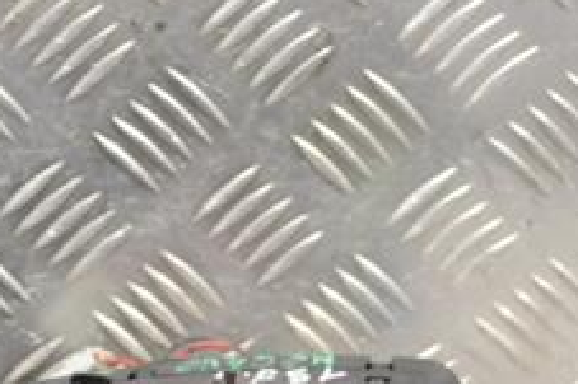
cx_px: 178
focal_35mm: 178
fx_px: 2861
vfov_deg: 7.6
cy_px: 453
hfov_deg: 11.5
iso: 400
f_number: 5.3
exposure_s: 1/30
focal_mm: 45
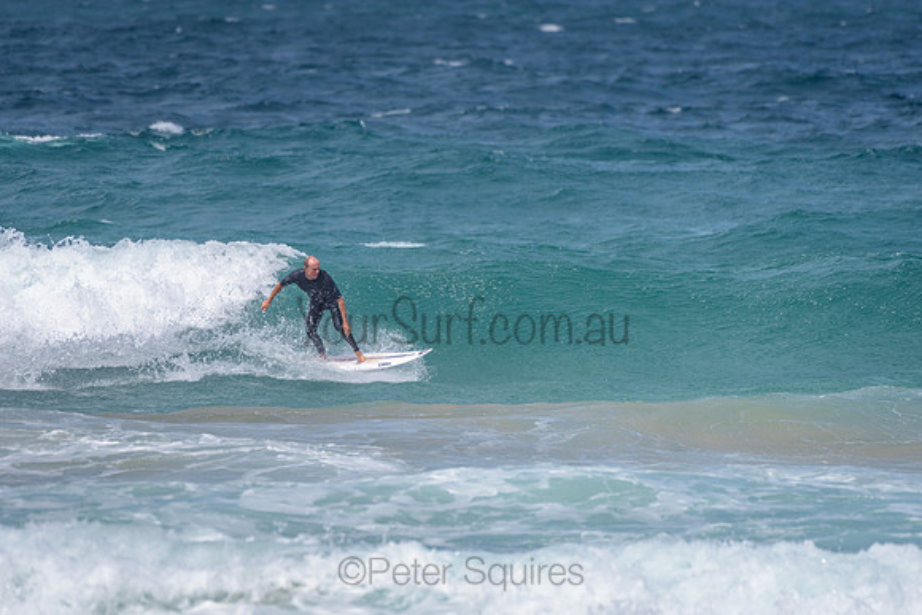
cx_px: 375
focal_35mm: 613
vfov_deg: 2.2
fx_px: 15711
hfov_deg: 3.4
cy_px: 284
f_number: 5.6
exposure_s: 1/2000
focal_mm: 500
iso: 80
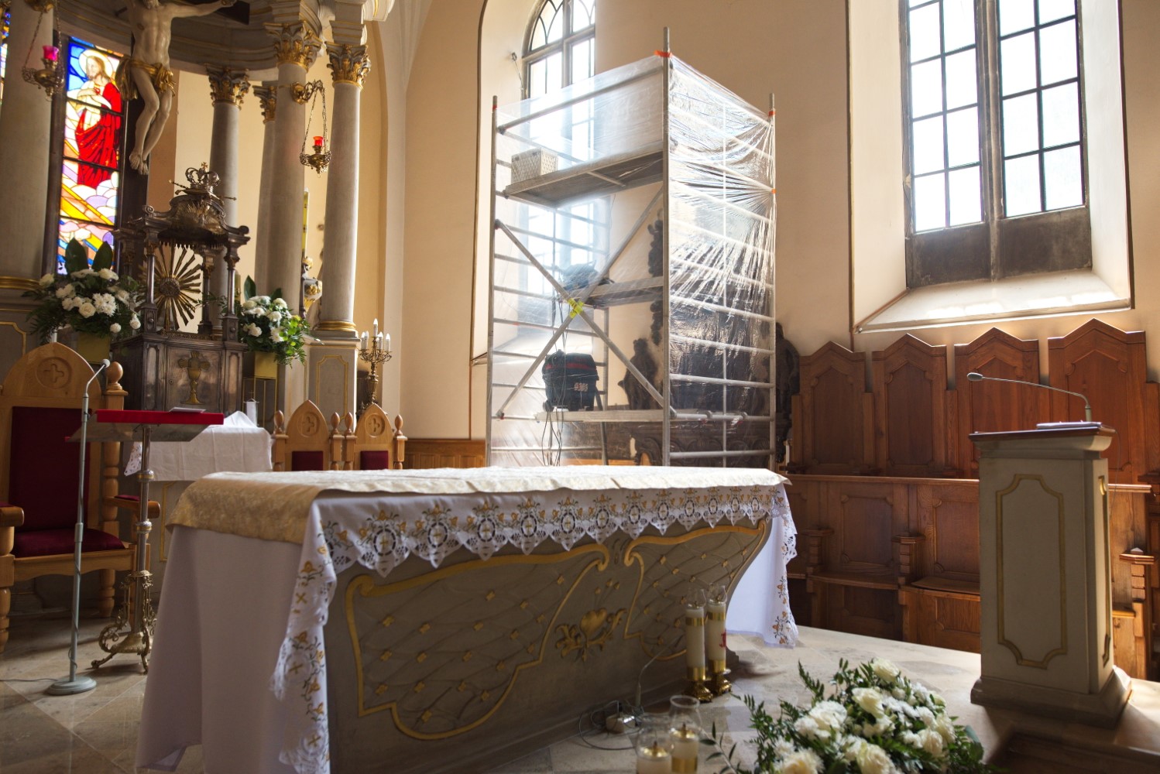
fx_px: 774
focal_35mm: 24
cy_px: 387
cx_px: 580
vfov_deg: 53.2
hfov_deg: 73.7
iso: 400
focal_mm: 24
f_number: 3.5
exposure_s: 1/400
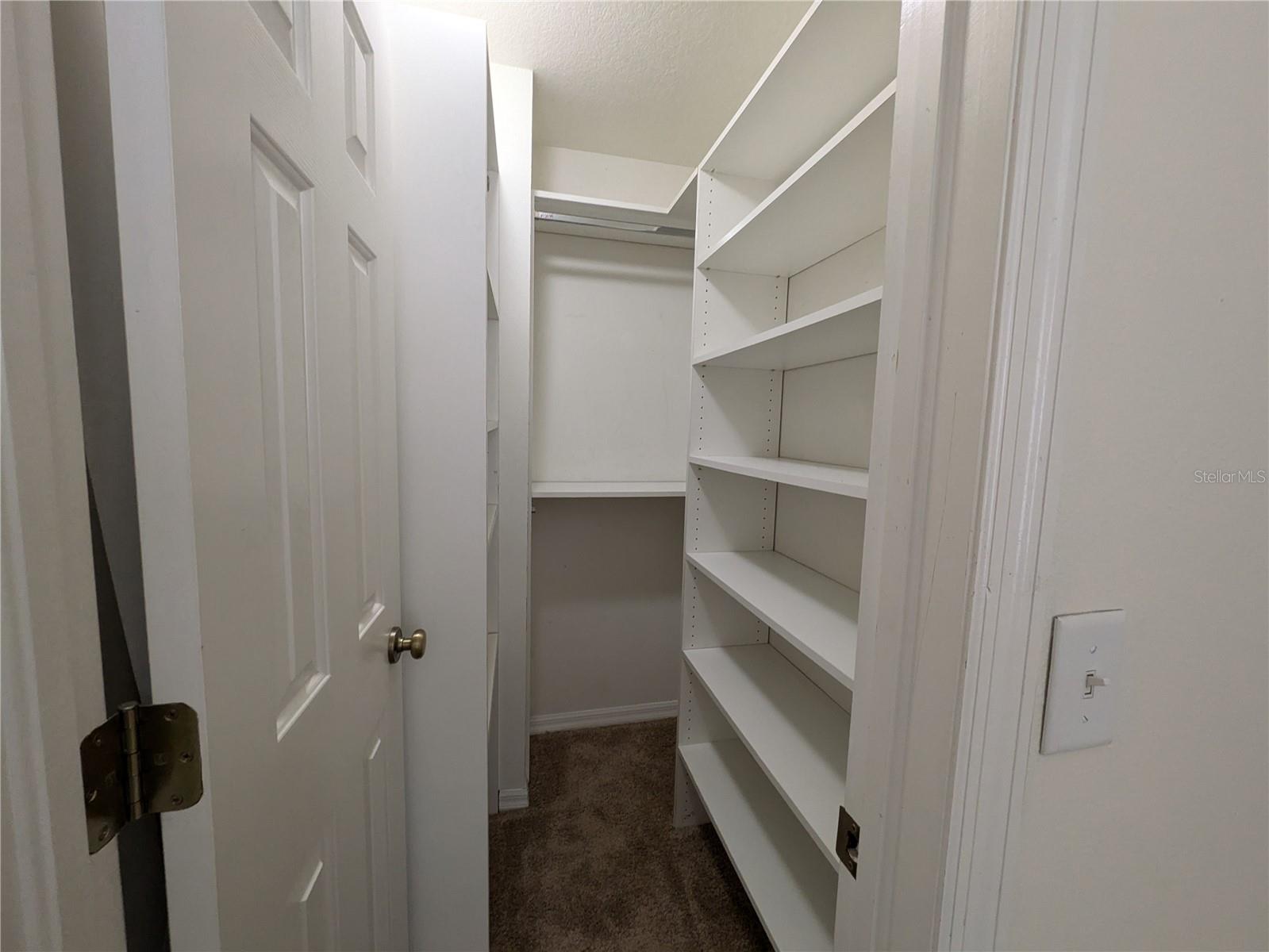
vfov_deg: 85.7
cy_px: 476
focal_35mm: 14
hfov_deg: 102.1
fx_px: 513
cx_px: 634
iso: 221
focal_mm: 1.83
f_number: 2.2
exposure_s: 1/60
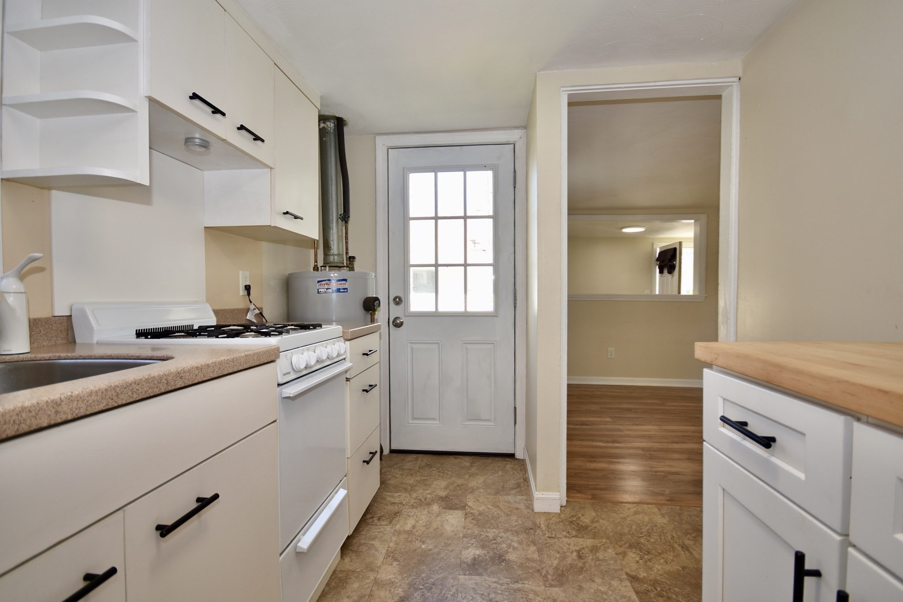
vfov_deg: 77.3
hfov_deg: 100.4
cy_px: 301
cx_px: 452
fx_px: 376
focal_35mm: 15
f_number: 4.5
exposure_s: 1/80
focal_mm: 10
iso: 200
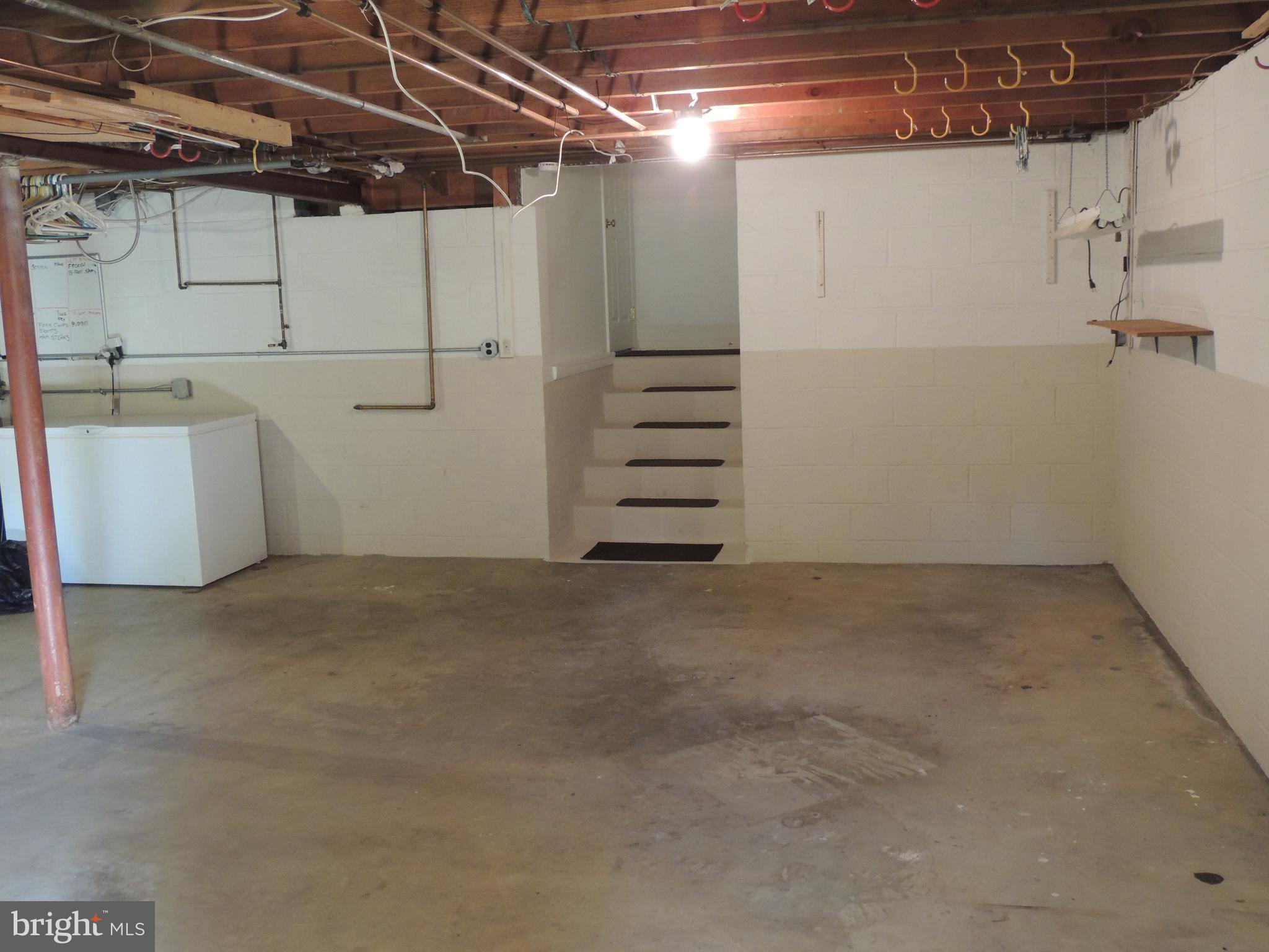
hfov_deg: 55.4
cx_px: 634
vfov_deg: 42.9
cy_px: 476
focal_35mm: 33
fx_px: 1210
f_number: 3.2
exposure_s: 1/13
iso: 400
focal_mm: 5.8
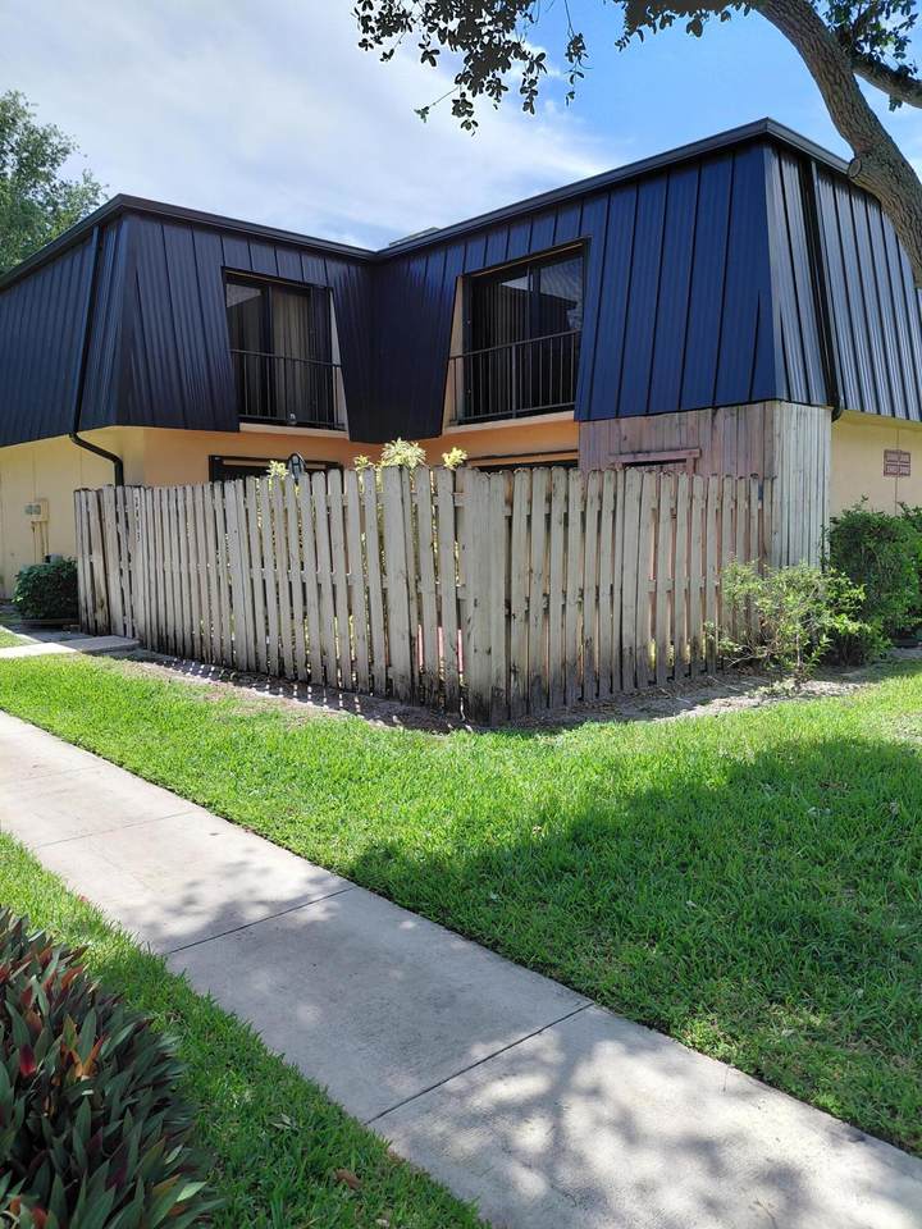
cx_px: 461
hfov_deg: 54.9
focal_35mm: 25
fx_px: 888
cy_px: 614
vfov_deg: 69.4
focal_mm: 4.69
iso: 50
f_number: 1.8
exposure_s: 1/1418
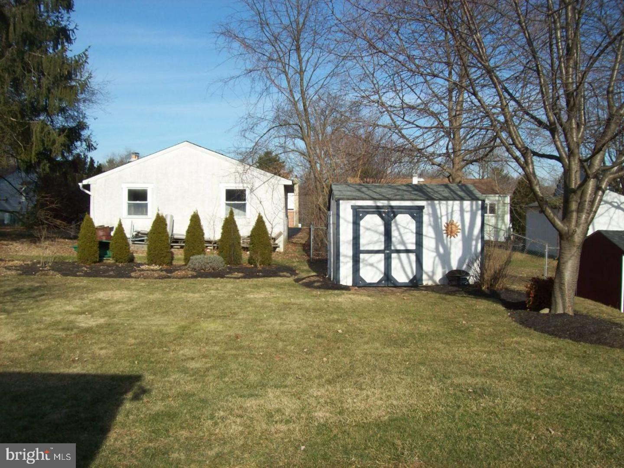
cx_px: 312
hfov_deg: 51.4
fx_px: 649
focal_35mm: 36
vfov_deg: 39.7
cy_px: 234
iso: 80
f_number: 4.8
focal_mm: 6
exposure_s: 1/654
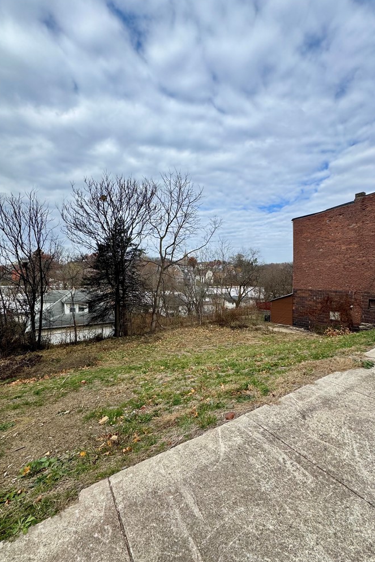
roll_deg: +0.4
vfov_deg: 100.4
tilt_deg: -0.5
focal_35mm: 15
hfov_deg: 77.3
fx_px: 234
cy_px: 283
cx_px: 191
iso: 50
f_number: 2.2
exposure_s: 1/1449
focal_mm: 2.22
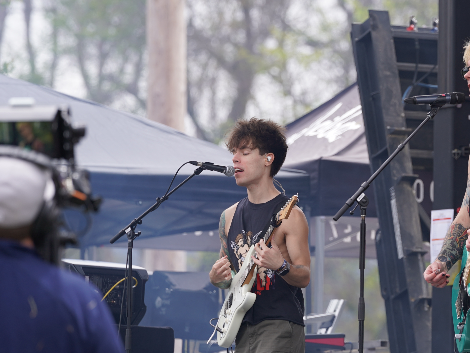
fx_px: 5173
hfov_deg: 5.2
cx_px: 432
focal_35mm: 381
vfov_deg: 3.9
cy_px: 139
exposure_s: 1/400
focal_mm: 200
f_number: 4
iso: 100
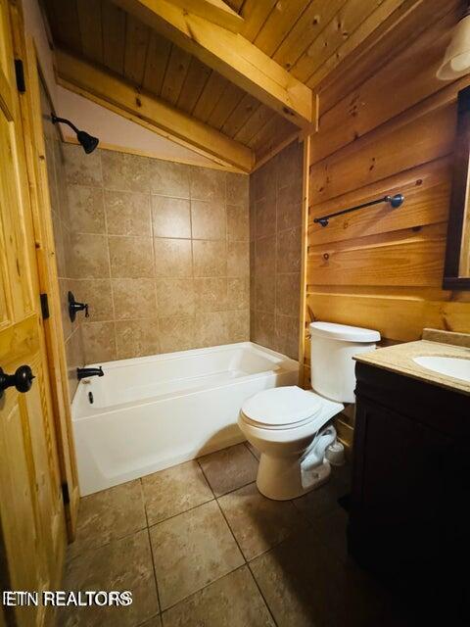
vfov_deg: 102.1
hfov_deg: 85.7
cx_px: 235
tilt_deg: -9.1
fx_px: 253
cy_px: 314
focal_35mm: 14
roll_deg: +1.8
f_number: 2.2
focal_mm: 2.22
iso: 1000
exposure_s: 1/40
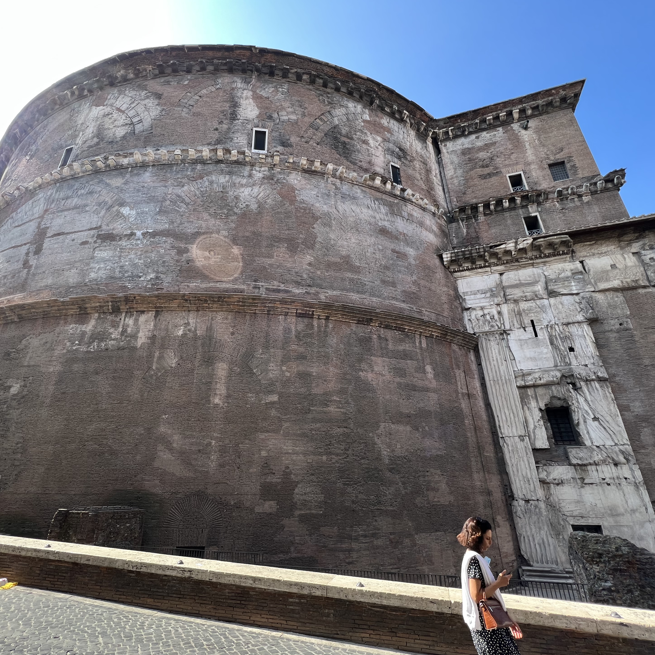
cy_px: 329
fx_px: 343
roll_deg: +0.0
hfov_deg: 87.3
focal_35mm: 16
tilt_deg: +23.9
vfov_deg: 87.4
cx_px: 304
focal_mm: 1.57
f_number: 1.8
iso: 32
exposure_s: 1/278
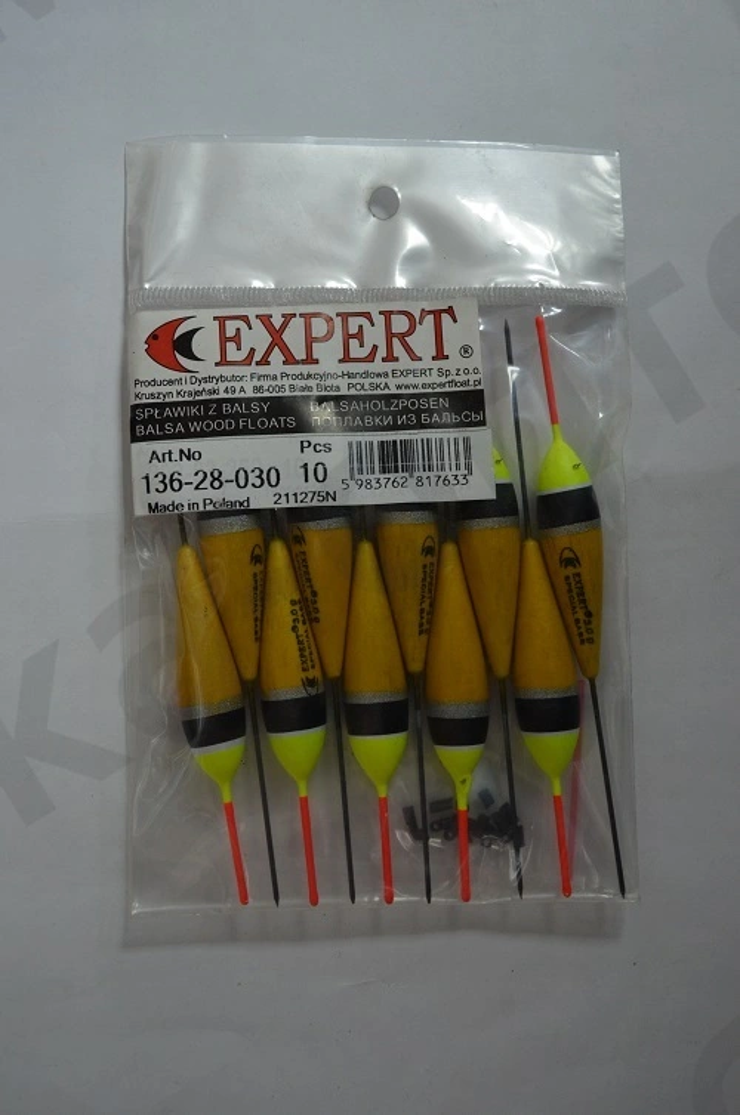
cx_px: 370
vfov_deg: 38.9
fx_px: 1578
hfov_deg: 26.4
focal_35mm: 51
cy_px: 558
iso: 560
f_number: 5
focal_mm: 34
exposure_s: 1/60
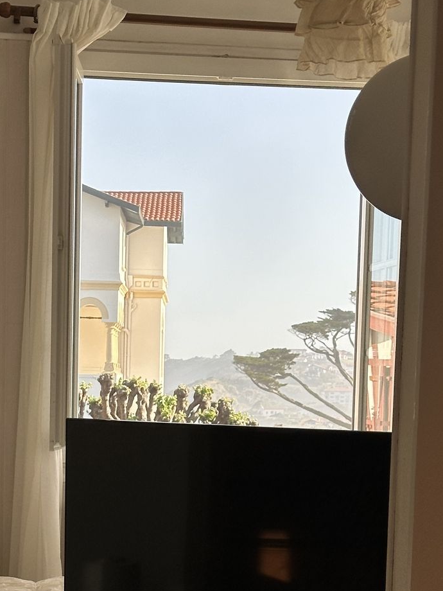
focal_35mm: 89
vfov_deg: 21.7
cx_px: 141
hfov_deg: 16.6
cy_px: 490
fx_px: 1519
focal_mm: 6.86
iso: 64
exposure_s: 1/2469
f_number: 1.78
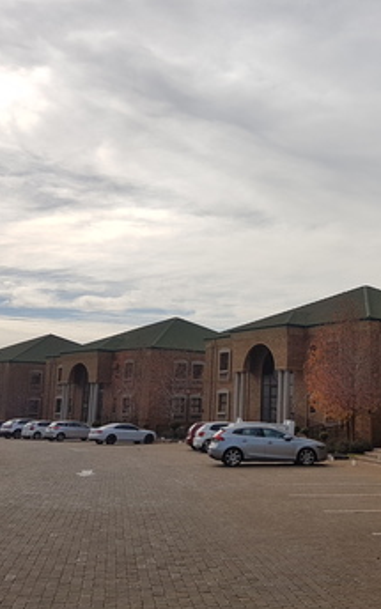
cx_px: 319
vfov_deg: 49.2
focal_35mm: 40
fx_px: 665
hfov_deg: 31.0
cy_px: 281
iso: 40
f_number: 1.7
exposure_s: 1/3648
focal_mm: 4.2
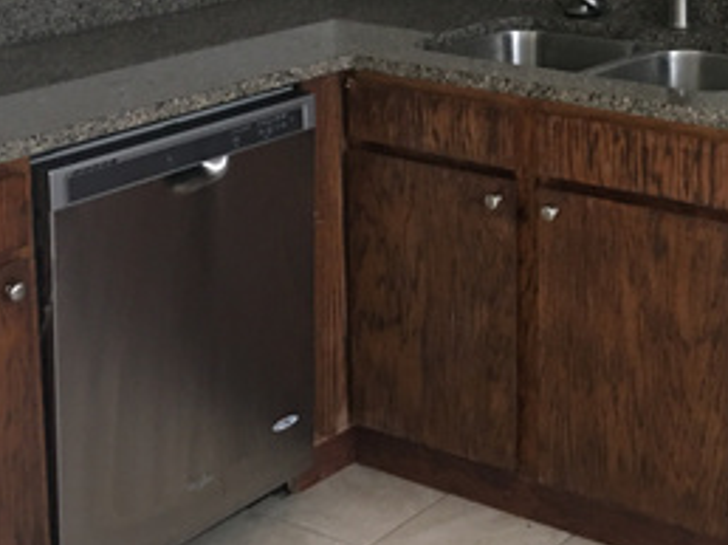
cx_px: 655
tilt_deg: -8.4
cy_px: -25
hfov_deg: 26.2
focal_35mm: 72
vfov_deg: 19.7
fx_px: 1513
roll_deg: +0.3
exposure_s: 1/10
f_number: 2.2
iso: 100
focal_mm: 4.15
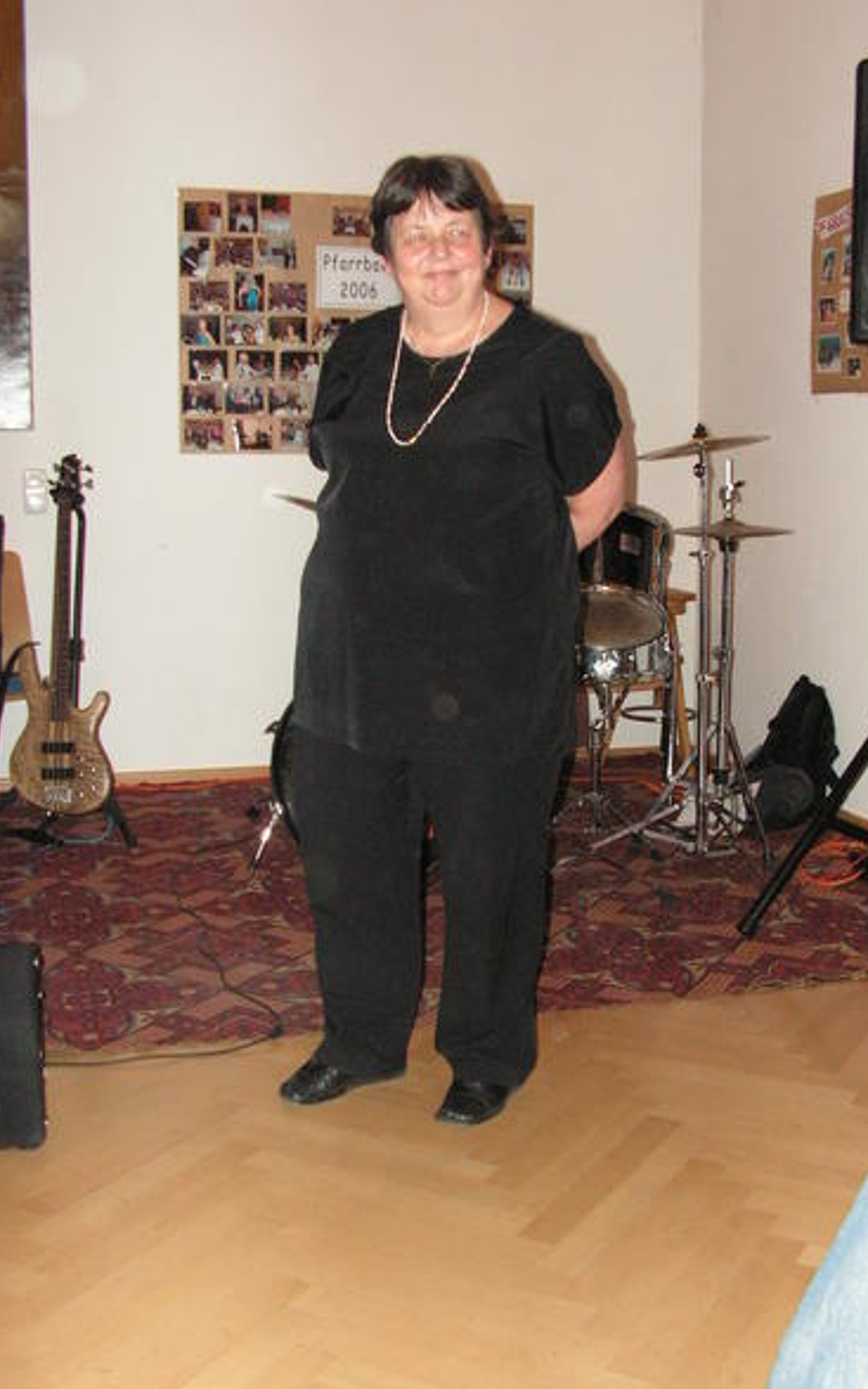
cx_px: 520
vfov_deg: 50.4
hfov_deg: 32.7
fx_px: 1476
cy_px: 698
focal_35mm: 39
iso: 160
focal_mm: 6
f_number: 3.2
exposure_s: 1/40
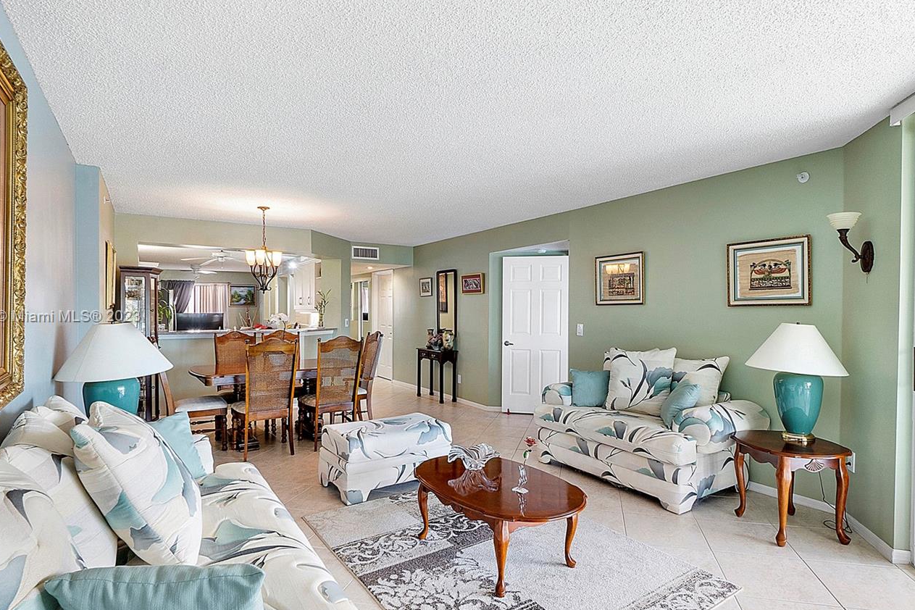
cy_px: 317
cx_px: 488
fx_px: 483
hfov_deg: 86.8
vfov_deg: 64.5
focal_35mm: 19
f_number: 11
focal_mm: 10
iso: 160
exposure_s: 1/5
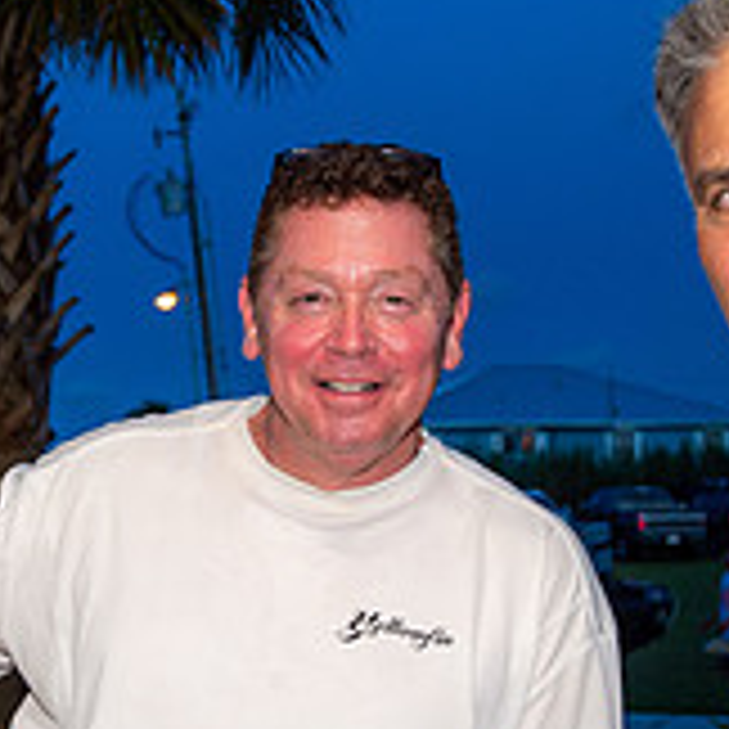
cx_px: 284
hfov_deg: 22.7
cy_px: 333
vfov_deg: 22.8
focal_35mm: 76
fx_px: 1811
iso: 640
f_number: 4
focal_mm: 25
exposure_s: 1/100
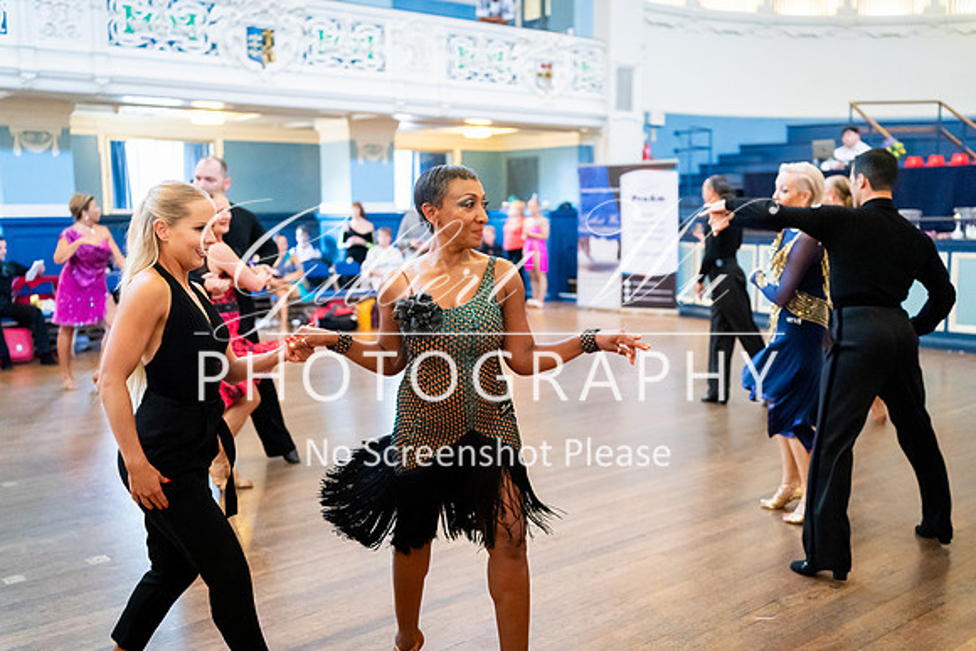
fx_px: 949
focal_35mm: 35
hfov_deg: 54.4
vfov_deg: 37.9
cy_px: 326
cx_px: 488
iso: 6400
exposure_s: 1/500
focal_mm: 35
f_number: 2
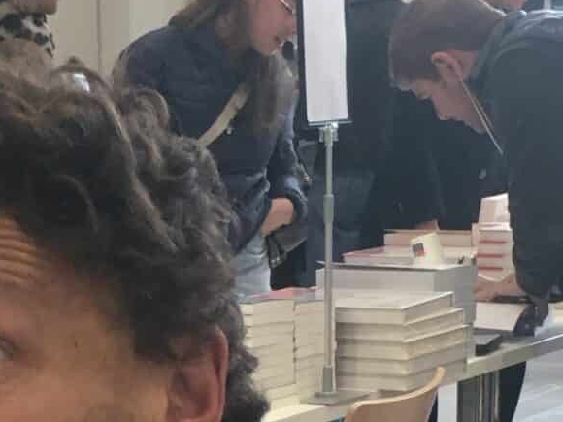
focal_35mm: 128
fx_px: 2082
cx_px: -18
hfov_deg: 15.1
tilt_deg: -13.8
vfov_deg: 11.3
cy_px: 563
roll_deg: +1.9
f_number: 2.2
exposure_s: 1/33
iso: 50
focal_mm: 4.15
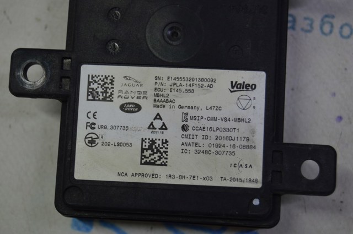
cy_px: 117
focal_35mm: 82
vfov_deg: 16.5
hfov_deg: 24.6
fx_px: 808
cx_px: 176
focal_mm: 55
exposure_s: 1/60
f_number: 5.6
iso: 560
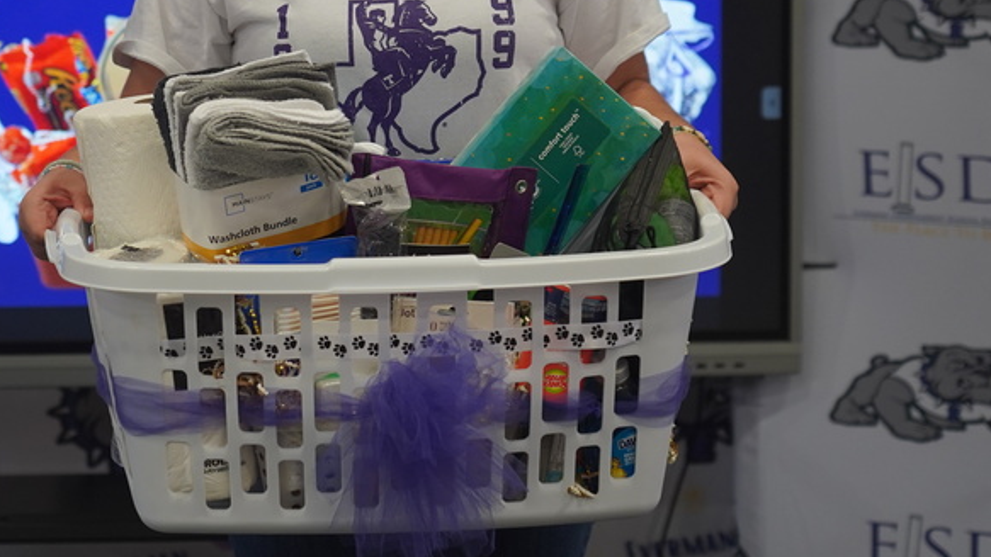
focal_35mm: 138
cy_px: 52
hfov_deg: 15.5
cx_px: 328
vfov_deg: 8.8
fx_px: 3626
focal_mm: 75
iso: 1000
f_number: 4
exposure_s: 1/160
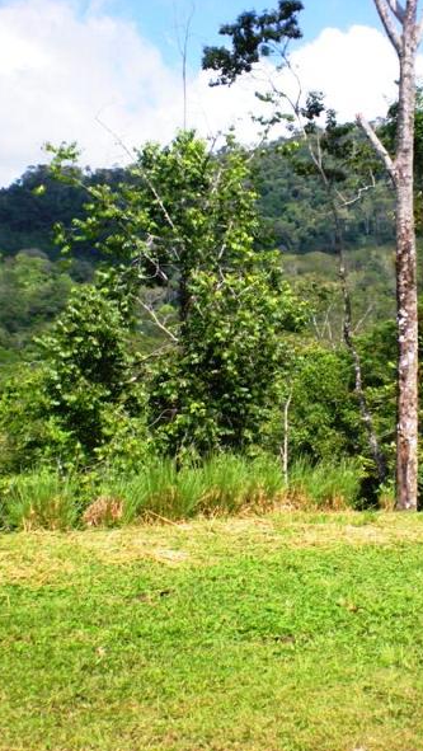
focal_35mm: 56
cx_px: 295
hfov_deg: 21.4
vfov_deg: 37.2
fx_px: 1115
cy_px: 377
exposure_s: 1/283
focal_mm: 6.3
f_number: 4.6
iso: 64
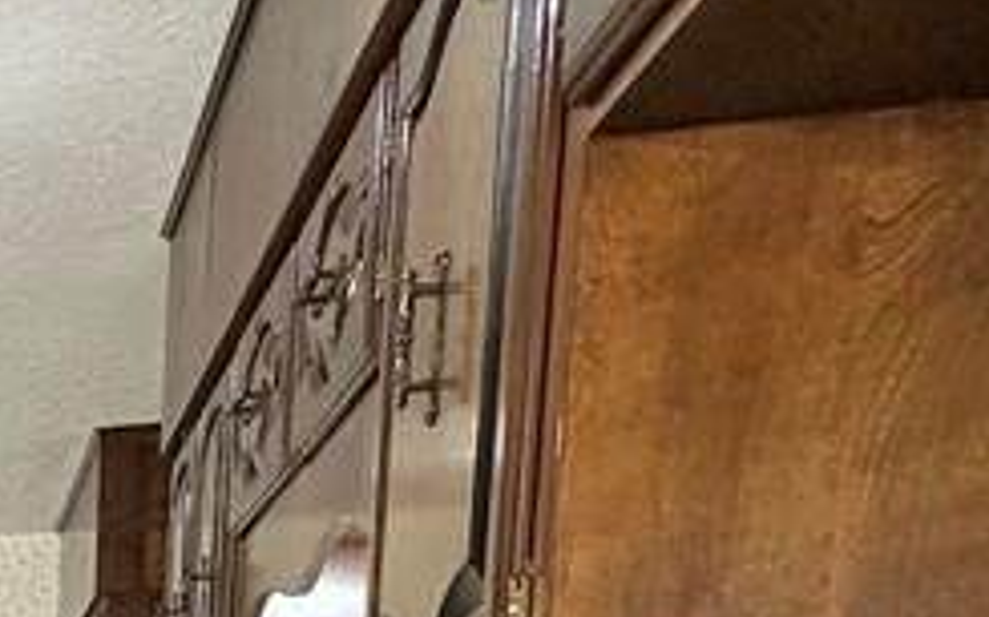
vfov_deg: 16.6
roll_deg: +0.1
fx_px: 1671
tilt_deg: -9.2
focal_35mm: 62
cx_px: -456
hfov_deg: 25.6
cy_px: 1178
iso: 250
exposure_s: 1/60
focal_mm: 2.22
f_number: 2.2
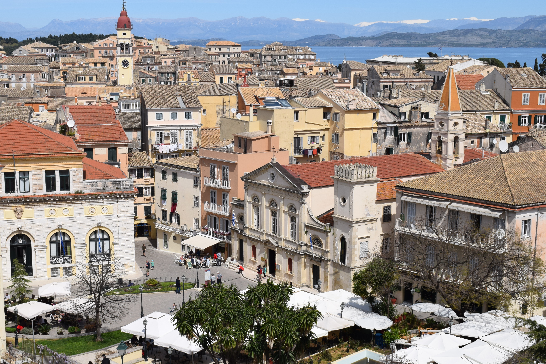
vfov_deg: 28.9
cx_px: 273
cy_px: 182
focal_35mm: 46
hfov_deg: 42.3
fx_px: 705
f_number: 11
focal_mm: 31
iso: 200
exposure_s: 1/500
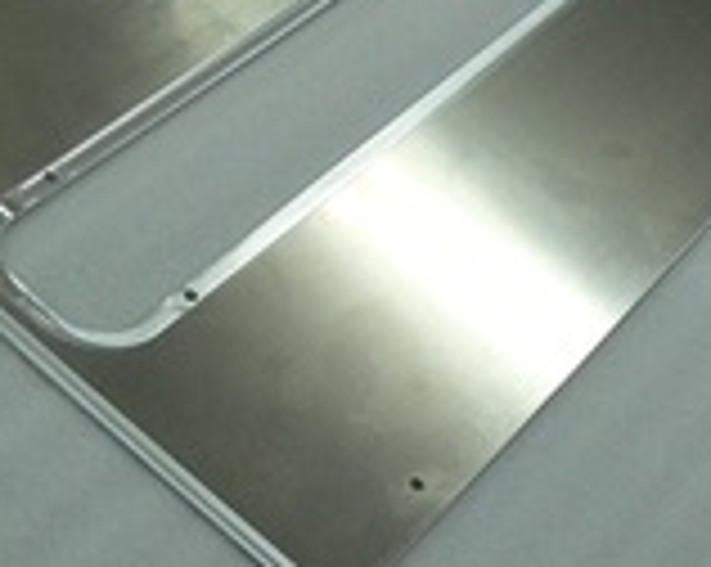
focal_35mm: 89
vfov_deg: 17.0
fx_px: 1871
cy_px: 36
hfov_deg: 21.5
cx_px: 333
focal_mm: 6
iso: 200
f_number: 2.8
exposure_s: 1/60
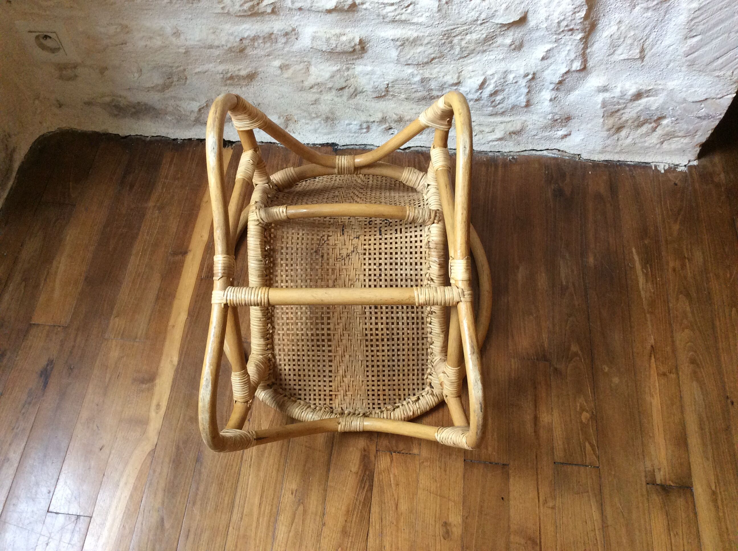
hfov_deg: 56.9
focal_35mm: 32
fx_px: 681
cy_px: 276
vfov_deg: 44.1
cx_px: 369
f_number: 2.4
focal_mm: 3.3
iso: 125
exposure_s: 1/25
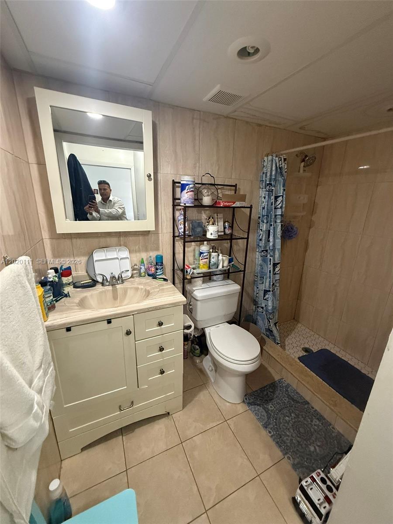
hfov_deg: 85.7
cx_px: 196
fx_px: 212
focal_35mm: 14
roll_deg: -0.6
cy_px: 262
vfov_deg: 102.1
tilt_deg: -15.7
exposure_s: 1/60
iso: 800
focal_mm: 2.22
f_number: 2.2
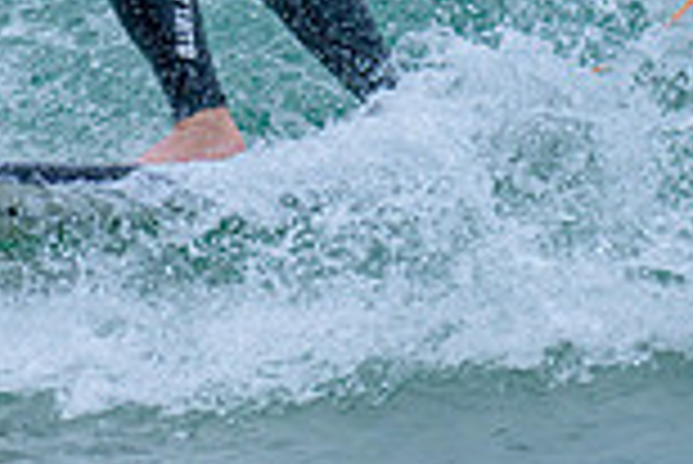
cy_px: -162
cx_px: -28
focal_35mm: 1952
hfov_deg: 1.1
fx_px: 37611
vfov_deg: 0.7
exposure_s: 1/2000
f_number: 7.6
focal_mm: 440
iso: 320
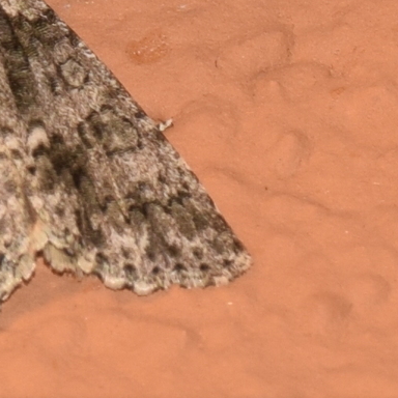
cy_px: 98
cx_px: -52
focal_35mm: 445
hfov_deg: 3.9
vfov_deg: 3.9
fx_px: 5789
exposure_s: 1/160
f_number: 13
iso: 100
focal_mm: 140
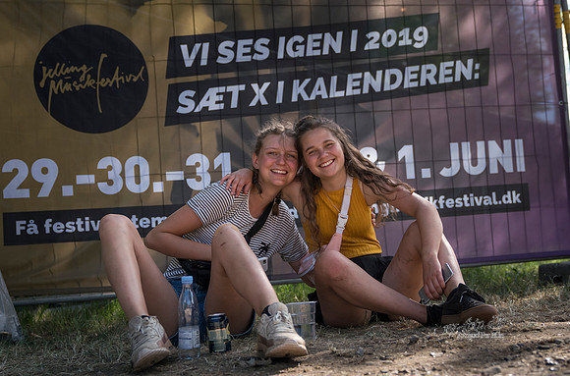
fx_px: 751
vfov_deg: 28.1
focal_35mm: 48
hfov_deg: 41.6
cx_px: 284
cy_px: 190
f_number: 2.8
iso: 320
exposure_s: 1/1000
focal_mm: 35
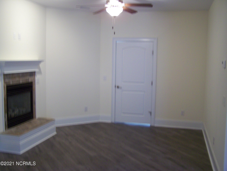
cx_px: 114
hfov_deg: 49.0
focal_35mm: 38
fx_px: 249
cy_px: 86
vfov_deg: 37.7
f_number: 2.8
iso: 160
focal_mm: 6.3
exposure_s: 1/8
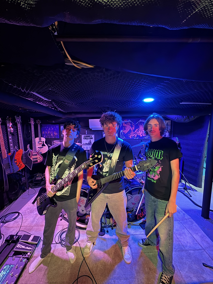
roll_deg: +0.3
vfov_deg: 102.1
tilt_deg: -6.6
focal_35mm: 14
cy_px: 142
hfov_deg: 85.7
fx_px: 115
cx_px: 106
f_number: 2.2
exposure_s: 1/8
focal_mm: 2.22
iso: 640
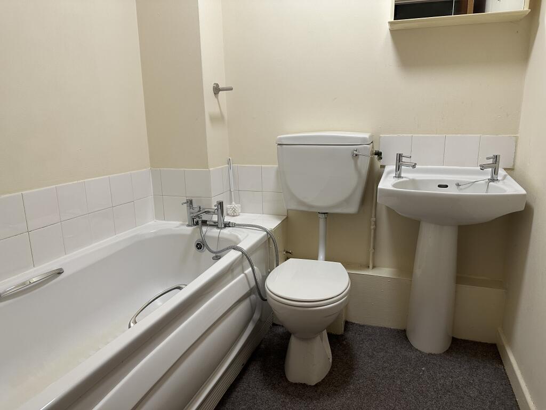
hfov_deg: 71.6
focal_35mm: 24
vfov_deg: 56.8
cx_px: 273
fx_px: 379
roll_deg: +1.1
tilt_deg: -12.2
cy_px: 205
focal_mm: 6.86
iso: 200
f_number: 1.78
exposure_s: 1/100
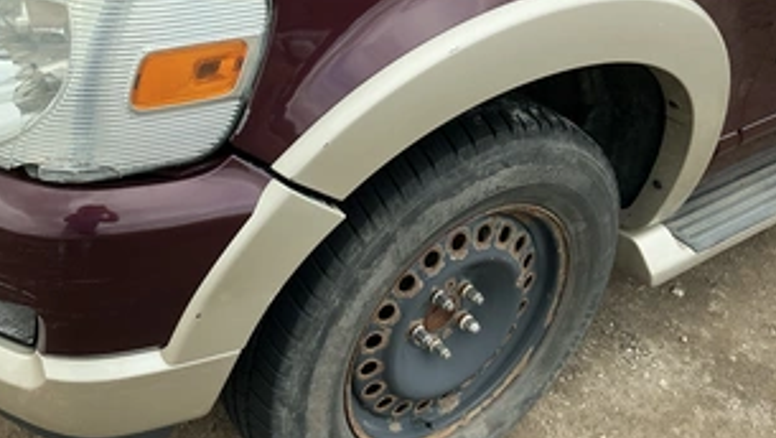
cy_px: 160
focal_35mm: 40
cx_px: 272
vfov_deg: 29.6
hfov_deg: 49.7
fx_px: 824
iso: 25
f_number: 1.8
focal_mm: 3
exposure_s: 1/415
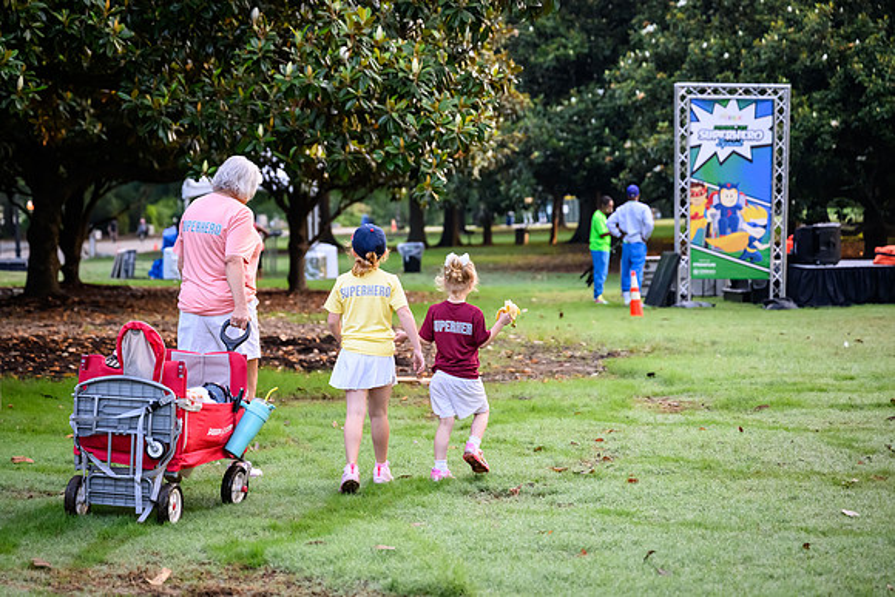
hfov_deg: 23.9
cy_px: 322
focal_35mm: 85
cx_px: 355
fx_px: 2108
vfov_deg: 16.1
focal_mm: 70
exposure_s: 1/400
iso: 1100
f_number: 2.8
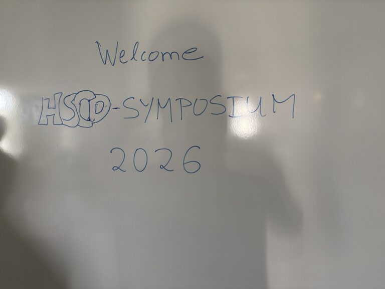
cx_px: 192
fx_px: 289
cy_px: 144
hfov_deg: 67.3
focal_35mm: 26
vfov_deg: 53.1
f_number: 1.6
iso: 320
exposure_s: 1/60
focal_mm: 5.96
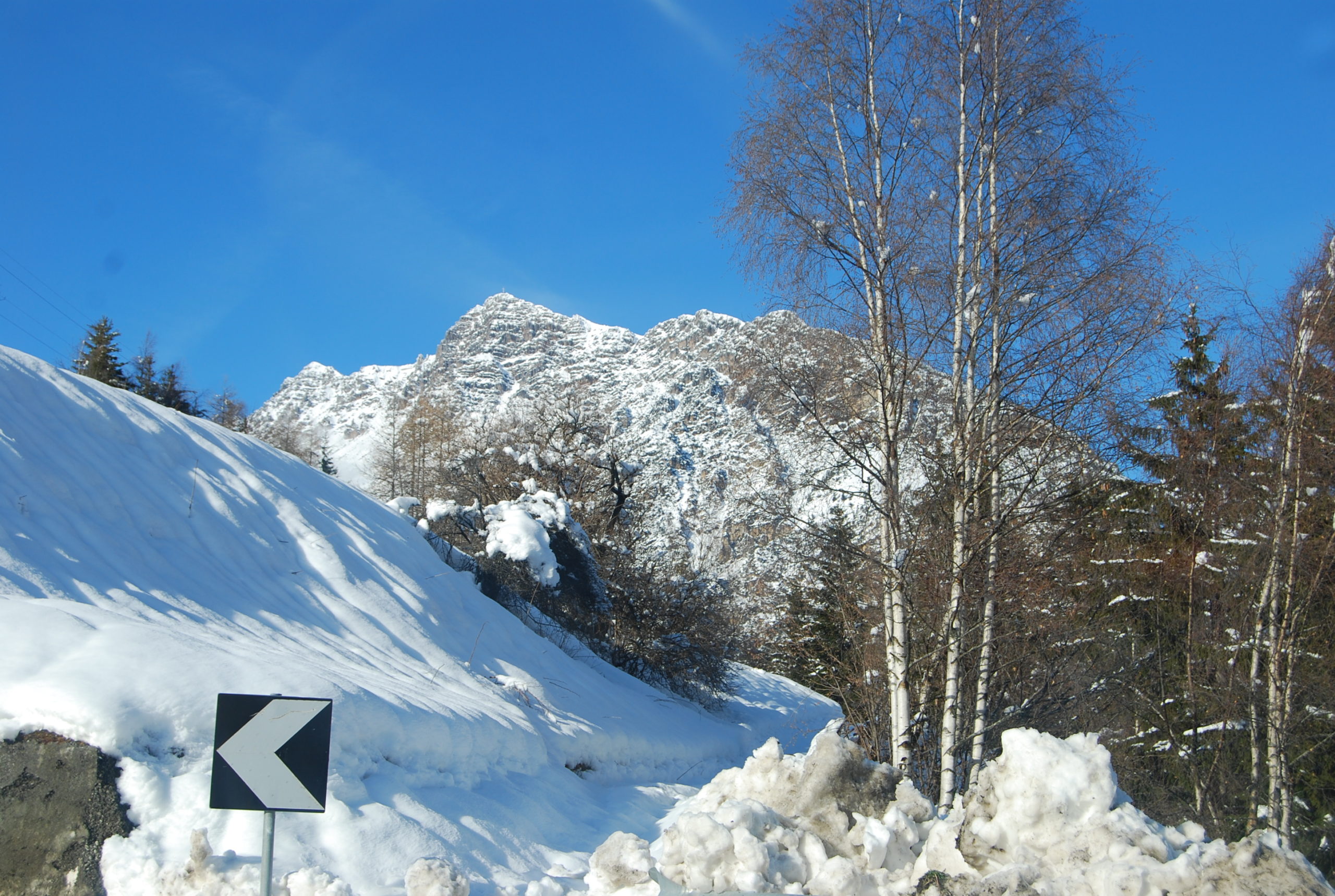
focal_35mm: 51
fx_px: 1895
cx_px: 668
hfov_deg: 38.8
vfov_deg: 26.6
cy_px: 448
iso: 100
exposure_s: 1/250
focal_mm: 34
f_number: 8
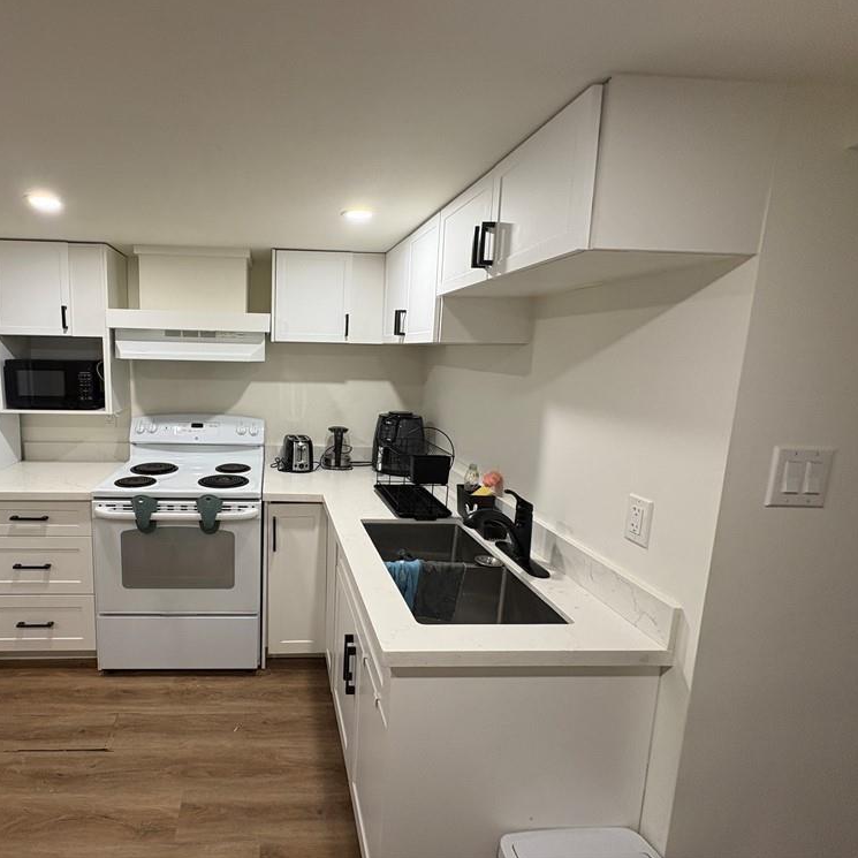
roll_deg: -1.4
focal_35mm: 17
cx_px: 289
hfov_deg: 81.3
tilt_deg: -6.5
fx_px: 477
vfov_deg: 84.0
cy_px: 418
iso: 200
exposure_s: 1/120
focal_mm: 2.22
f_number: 2.2
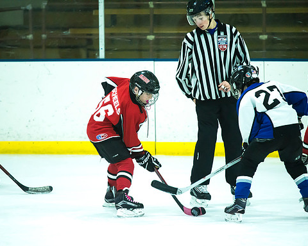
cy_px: 123
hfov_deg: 6.3
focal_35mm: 306
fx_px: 2789
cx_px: 144
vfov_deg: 5.1
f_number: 5.6
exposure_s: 1/800
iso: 6400
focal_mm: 270
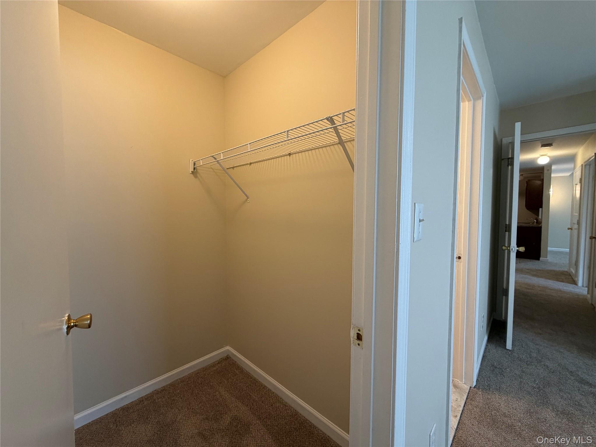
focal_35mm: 14
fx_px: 241
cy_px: 224
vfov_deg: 85.7
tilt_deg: -2.6
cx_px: 298
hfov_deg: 102.1
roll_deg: +0.0
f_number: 2.2
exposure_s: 1/60
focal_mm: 2.22
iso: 160
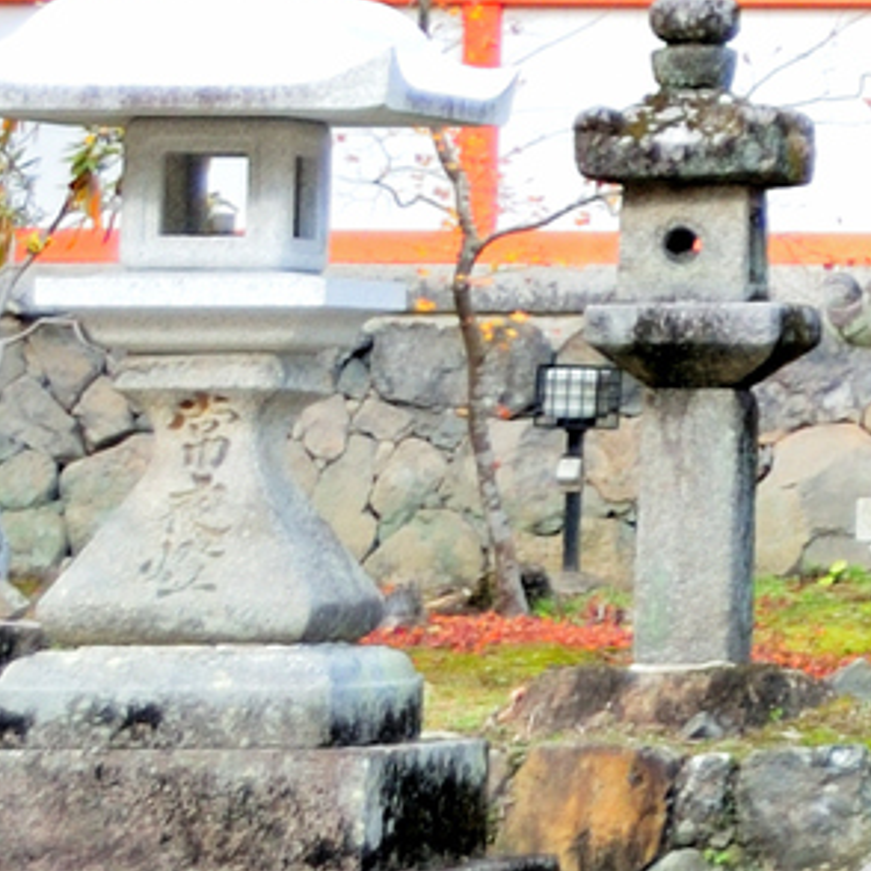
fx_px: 7885
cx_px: 2607
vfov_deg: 6.3
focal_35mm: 277
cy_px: -139
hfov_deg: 5.9
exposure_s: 1/60
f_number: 4
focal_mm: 32
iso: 250
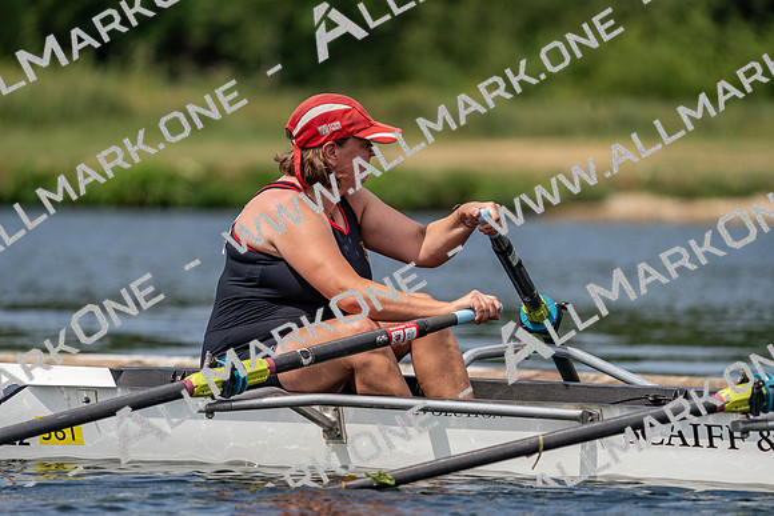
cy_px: 258
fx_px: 8688
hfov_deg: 5.1
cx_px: 387
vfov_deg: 3.4
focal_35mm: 404
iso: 250
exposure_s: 1/1600
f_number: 6.3
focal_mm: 404
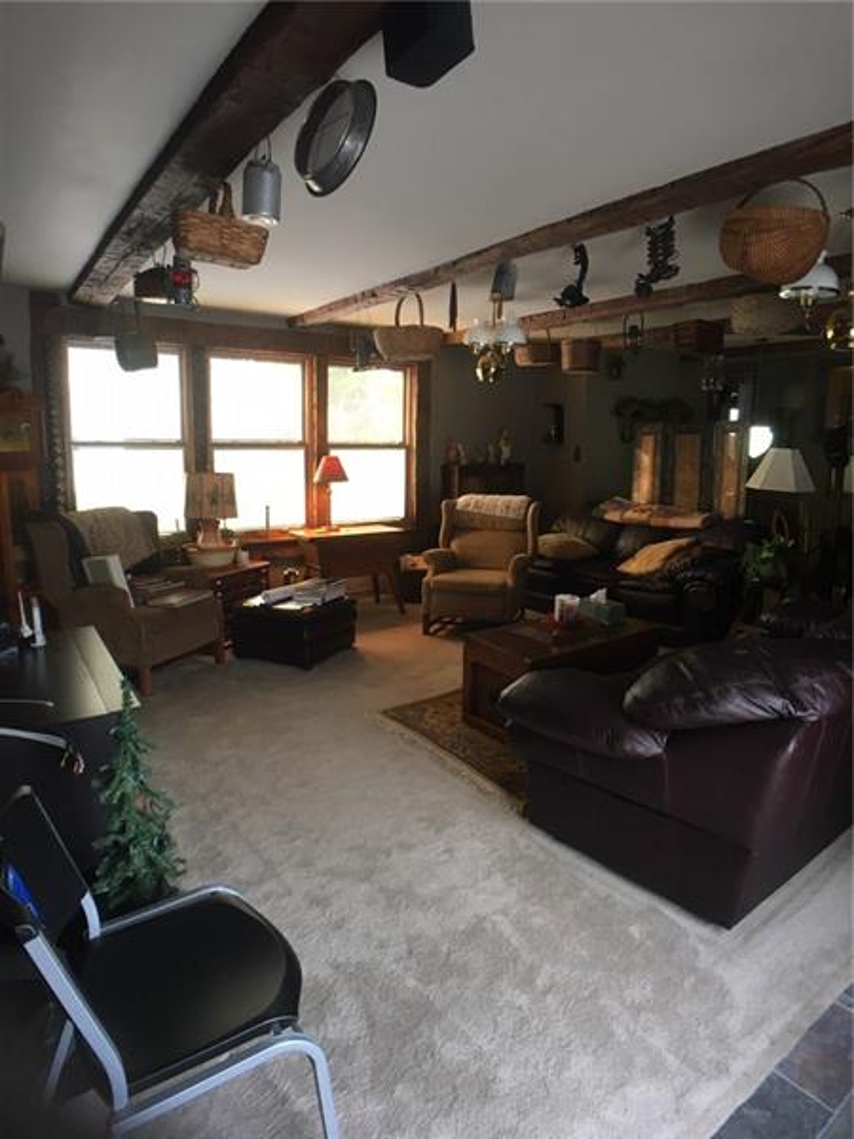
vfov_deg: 61.7
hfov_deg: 48.2
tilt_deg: -9.2
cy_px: 570
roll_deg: -0.6
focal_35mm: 29
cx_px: 427
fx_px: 954
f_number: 2.2
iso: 64
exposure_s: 1/30
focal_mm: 4.15
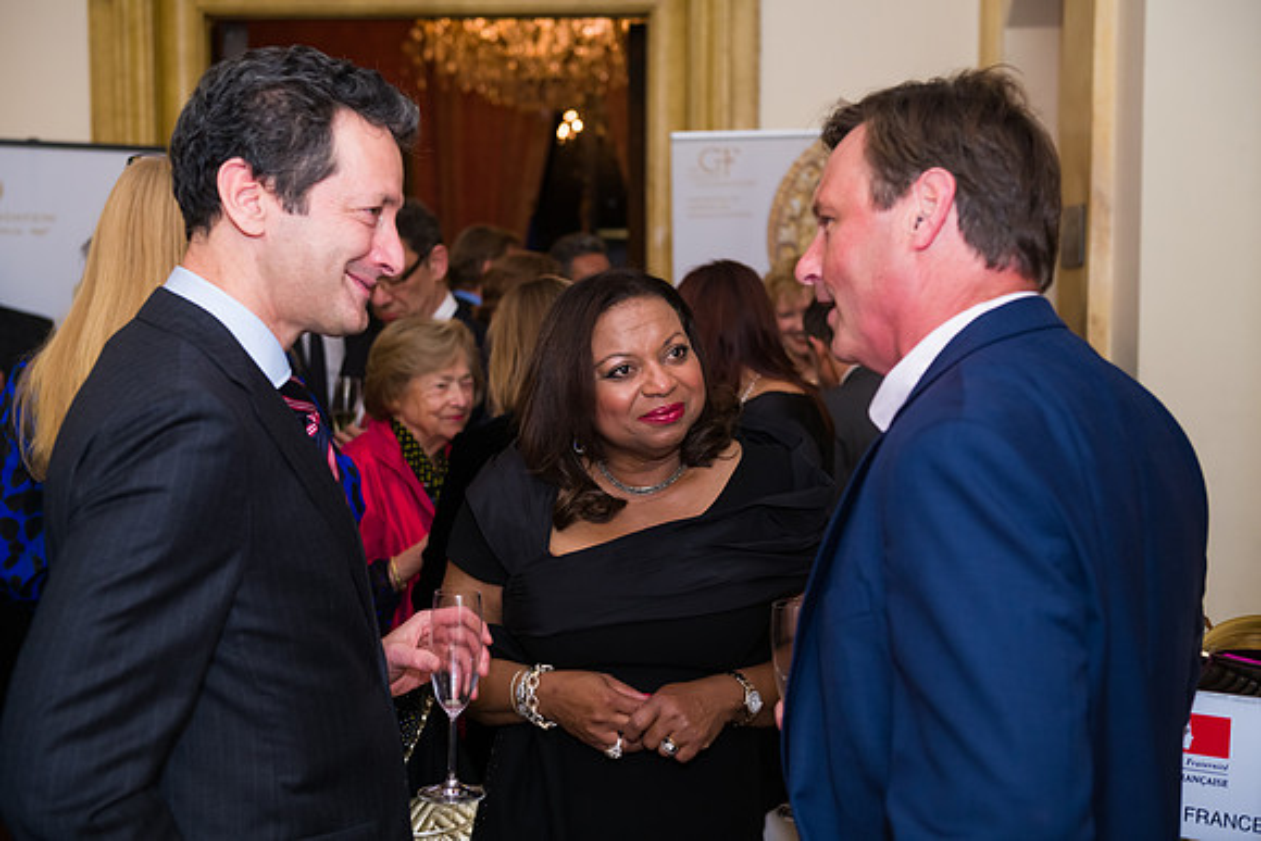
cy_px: 420
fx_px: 1682
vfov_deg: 28.1
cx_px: 630
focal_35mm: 48
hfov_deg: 41.1
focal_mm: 48
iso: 1000
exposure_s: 1/125
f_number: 3.5
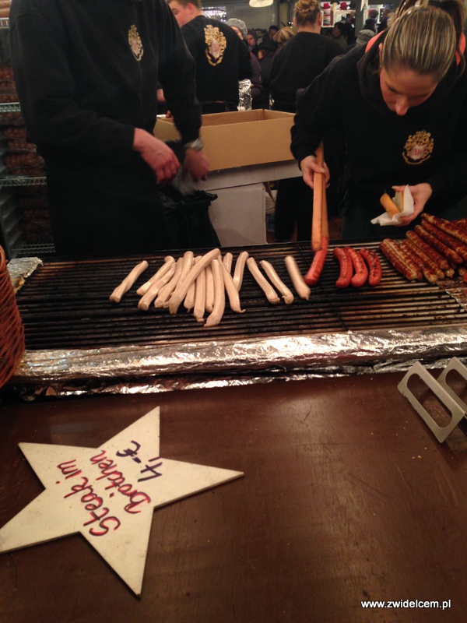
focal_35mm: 33
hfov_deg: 42.9
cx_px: 234
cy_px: 312
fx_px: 594
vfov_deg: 55.4
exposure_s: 1/20
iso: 100
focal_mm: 4.12
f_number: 2.4
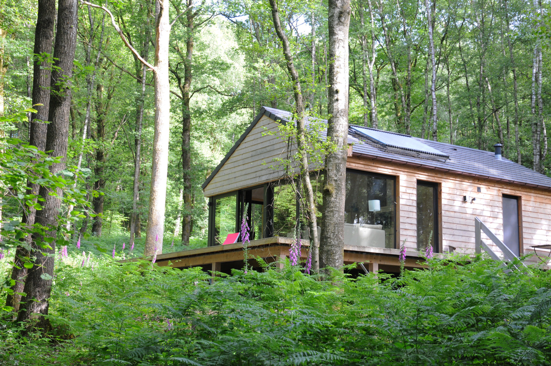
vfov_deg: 23.7
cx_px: 276
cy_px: 183
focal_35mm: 57
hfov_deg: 35.1
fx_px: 871
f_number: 5.6
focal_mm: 38
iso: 640
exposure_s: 1/100
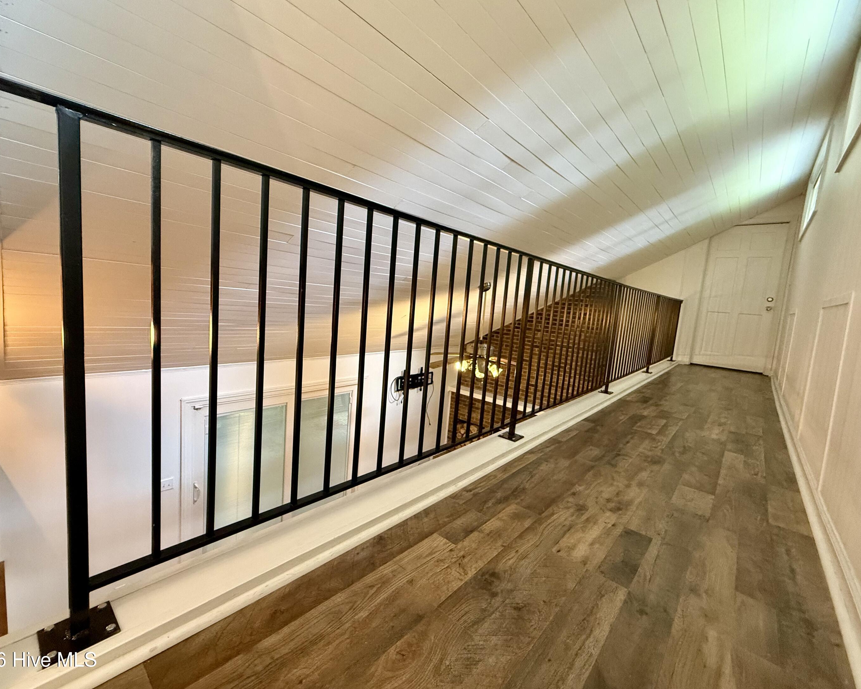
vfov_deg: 84.0
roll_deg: -4.4
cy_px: 338
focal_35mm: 15
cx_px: 418
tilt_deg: -5.7
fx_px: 382
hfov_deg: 96.8
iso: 500
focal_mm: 2.22
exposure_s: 1/60
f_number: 2.2
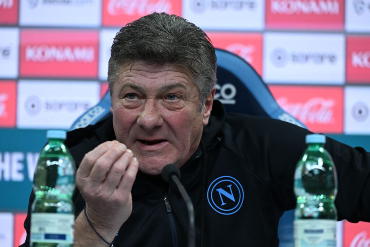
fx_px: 2056
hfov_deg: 10.3
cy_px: 124
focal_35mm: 200
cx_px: 185
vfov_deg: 6.9
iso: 3200
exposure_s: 1/250
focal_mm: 200
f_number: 4
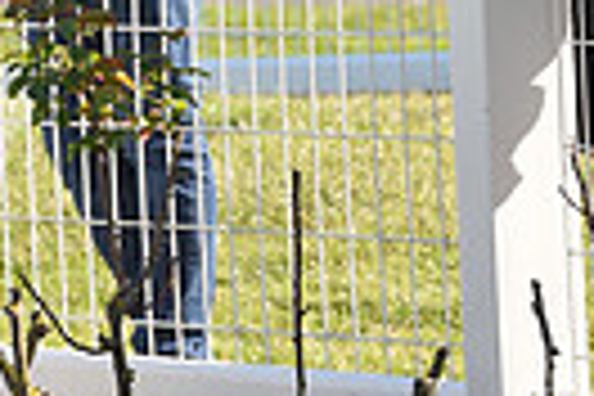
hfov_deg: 3.2
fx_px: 10526
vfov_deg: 2.2
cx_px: -544
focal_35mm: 638
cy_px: -74
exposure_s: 1/800
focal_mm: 145
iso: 500
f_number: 6.3
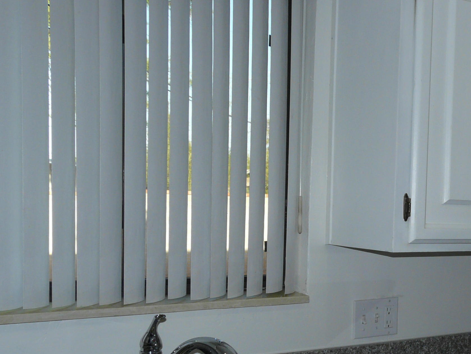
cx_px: 407
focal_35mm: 50
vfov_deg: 28.6
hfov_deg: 36.3
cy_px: 270
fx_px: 680
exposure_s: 1/60
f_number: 5
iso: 100
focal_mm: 4.6
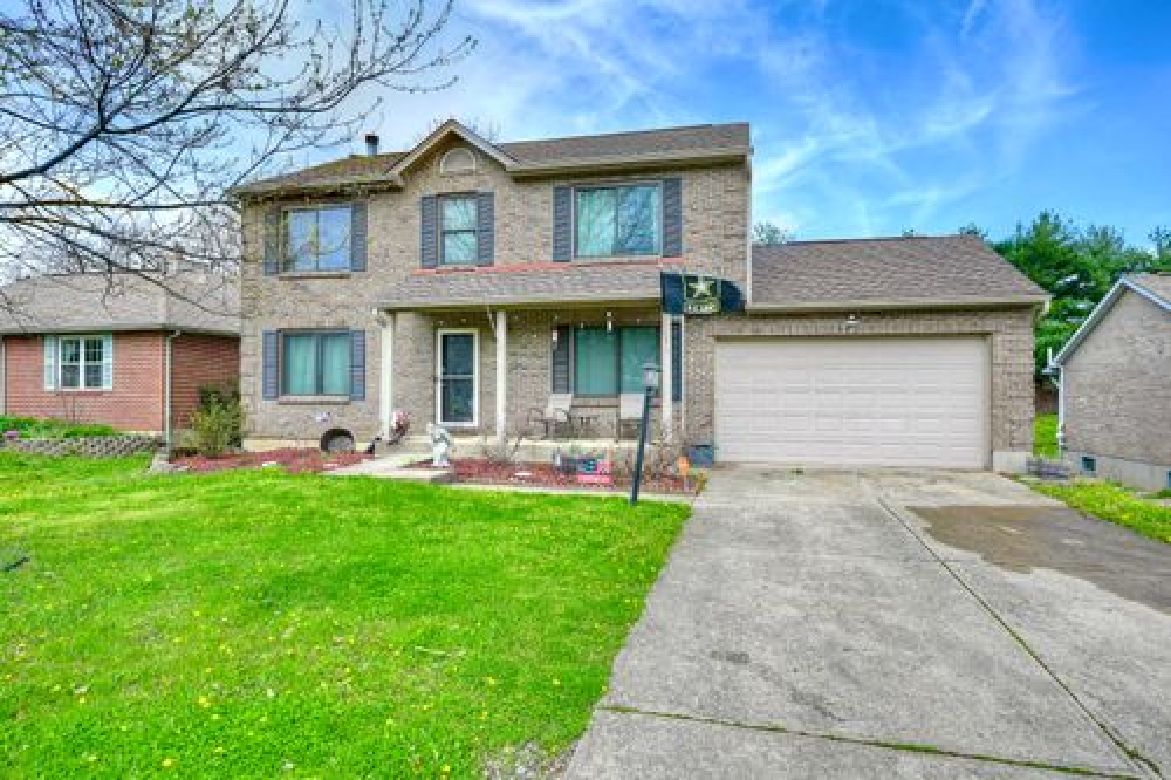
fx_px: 650
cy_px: 390
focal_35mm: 20
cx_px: 586
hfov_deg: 84.0
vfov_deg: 61.9
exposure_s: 1/30
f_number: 11
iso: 100
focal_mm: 20
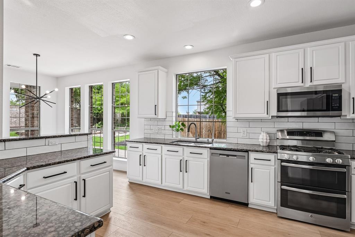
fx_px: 177
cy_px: 118
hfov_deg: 90.0
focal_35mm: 18
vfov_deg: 67.3
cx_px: 178
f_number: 8
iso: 400
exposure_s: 1/30
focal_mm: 18
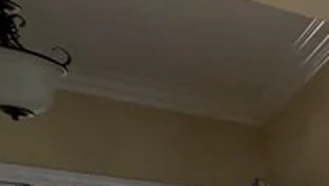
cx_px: 710
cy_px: 448
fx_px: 698
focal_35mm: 80
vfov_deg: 12.1
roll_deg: +0.7
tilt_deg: -7.5
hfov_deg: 16.9
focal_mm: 2.22
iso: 320
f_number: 2.2
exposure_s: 1/120
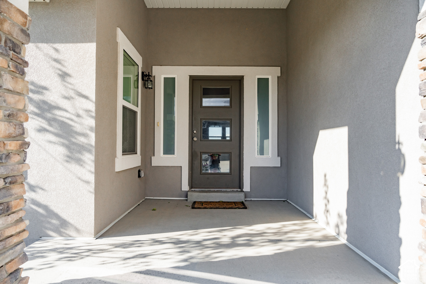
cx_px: 213
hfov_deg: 72.9
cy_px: 142
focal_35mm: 24
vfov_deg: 52.4
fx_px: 288
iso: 500
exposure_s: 1/1250
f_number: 4.5
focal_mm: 24
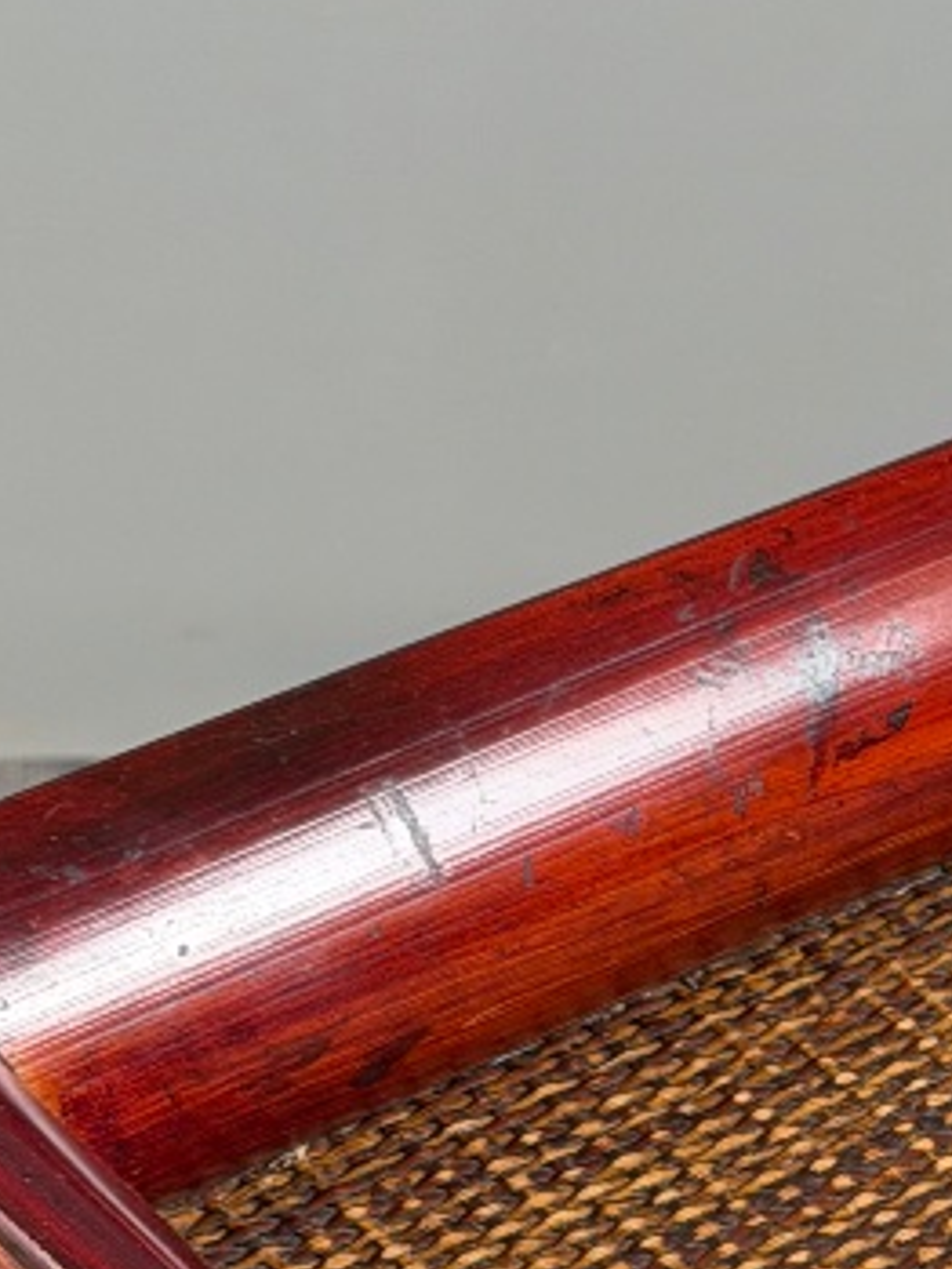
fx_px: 6047
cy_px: 1229
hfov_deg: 8.8
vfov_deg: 11.9
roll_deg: -3.2
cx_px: 1286
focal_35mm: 165
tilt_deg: -39.2
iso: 100
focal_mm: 6.76
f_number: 1.78
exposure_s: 1/50
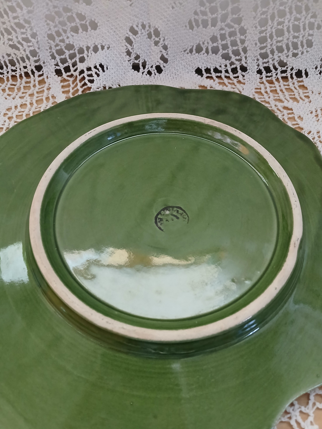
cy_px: 218
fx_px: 335
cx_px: 164
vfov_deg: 65.3
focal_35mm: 27
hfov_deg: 51.4
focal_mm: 3.98
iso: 500
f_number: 1.8
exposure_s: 1/20
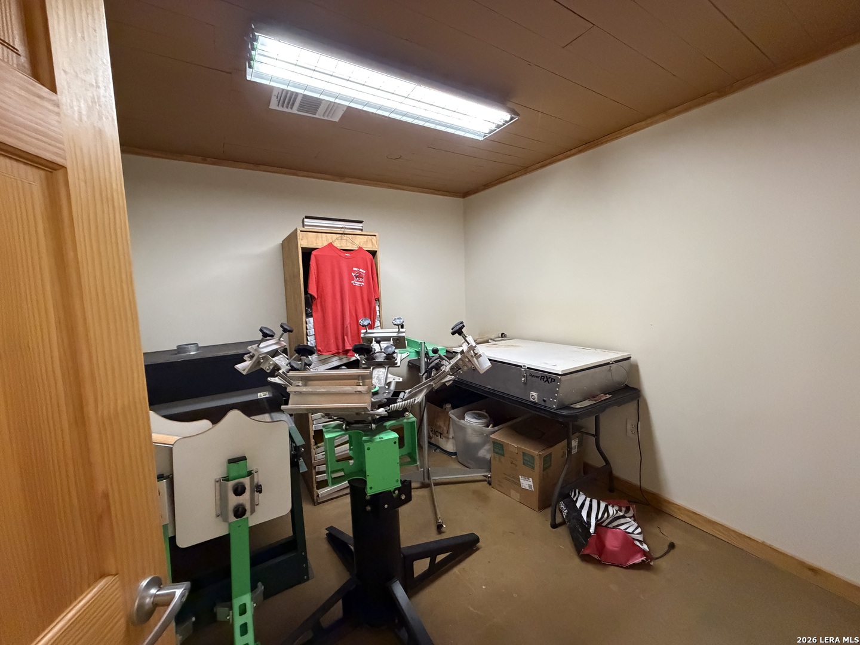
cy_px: 322
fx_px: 348
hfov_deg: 102.1
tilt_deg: -6.1
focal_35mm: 14
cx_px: 430
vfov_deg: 85.7
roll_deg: +1.9
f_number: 2.2
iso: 1000
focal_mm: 2.22
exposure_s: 1/60
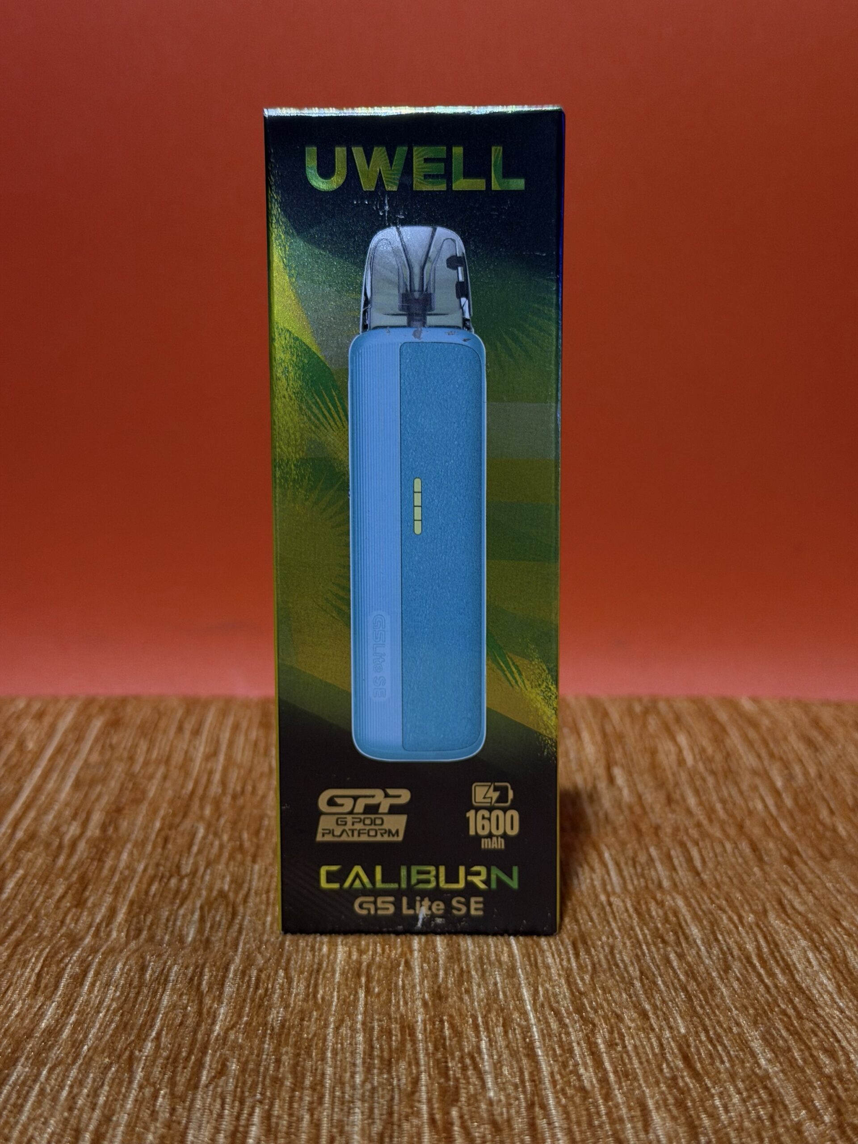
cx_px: 429
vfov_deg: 39.7
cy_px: 572
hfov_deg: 30.3
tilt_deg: -8.1
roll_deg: -0.1
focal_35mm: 48
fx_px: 1586
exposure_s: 1/33
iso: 400
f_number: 1.78
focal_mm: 6.76
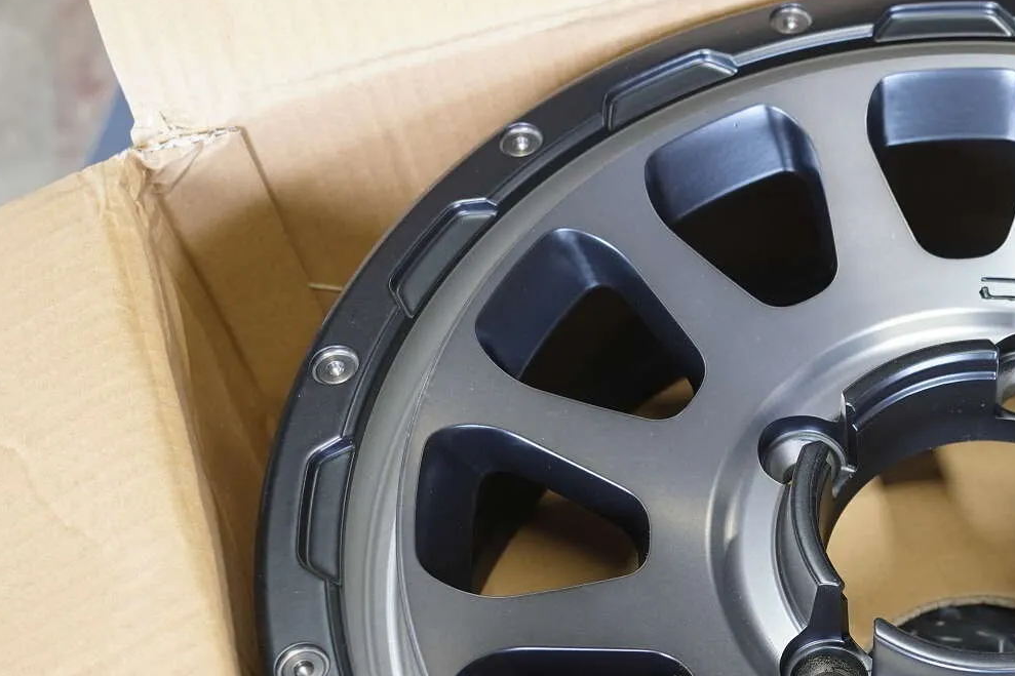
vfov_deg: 19.9
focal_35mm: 67
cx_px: 979
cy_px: 602
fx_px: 1888
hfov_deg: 28.5
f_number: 3.2
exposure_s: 1/40
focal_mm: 23
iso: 500
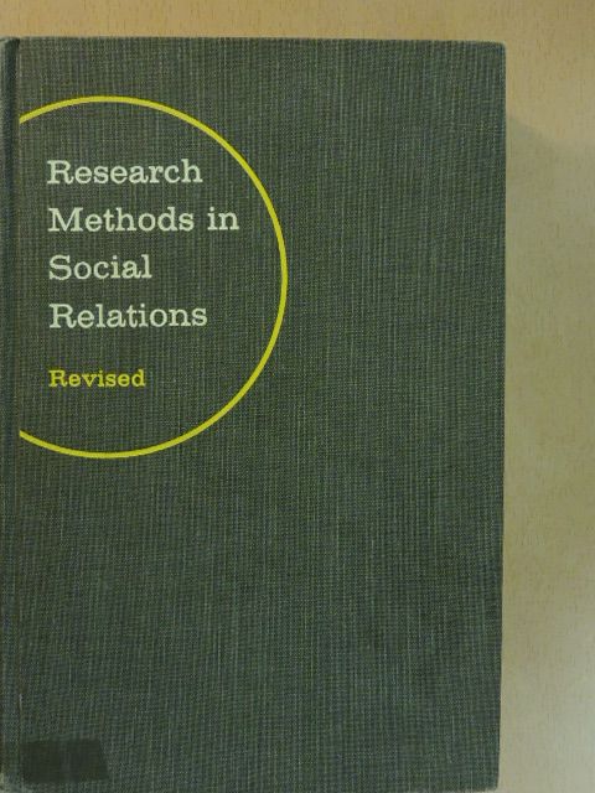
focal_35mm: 50
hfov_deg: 29.1
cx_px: 298
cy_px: 396
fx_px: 1146
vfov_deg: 38.2
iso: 1600
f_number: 4
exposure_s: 1/60
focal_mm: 9
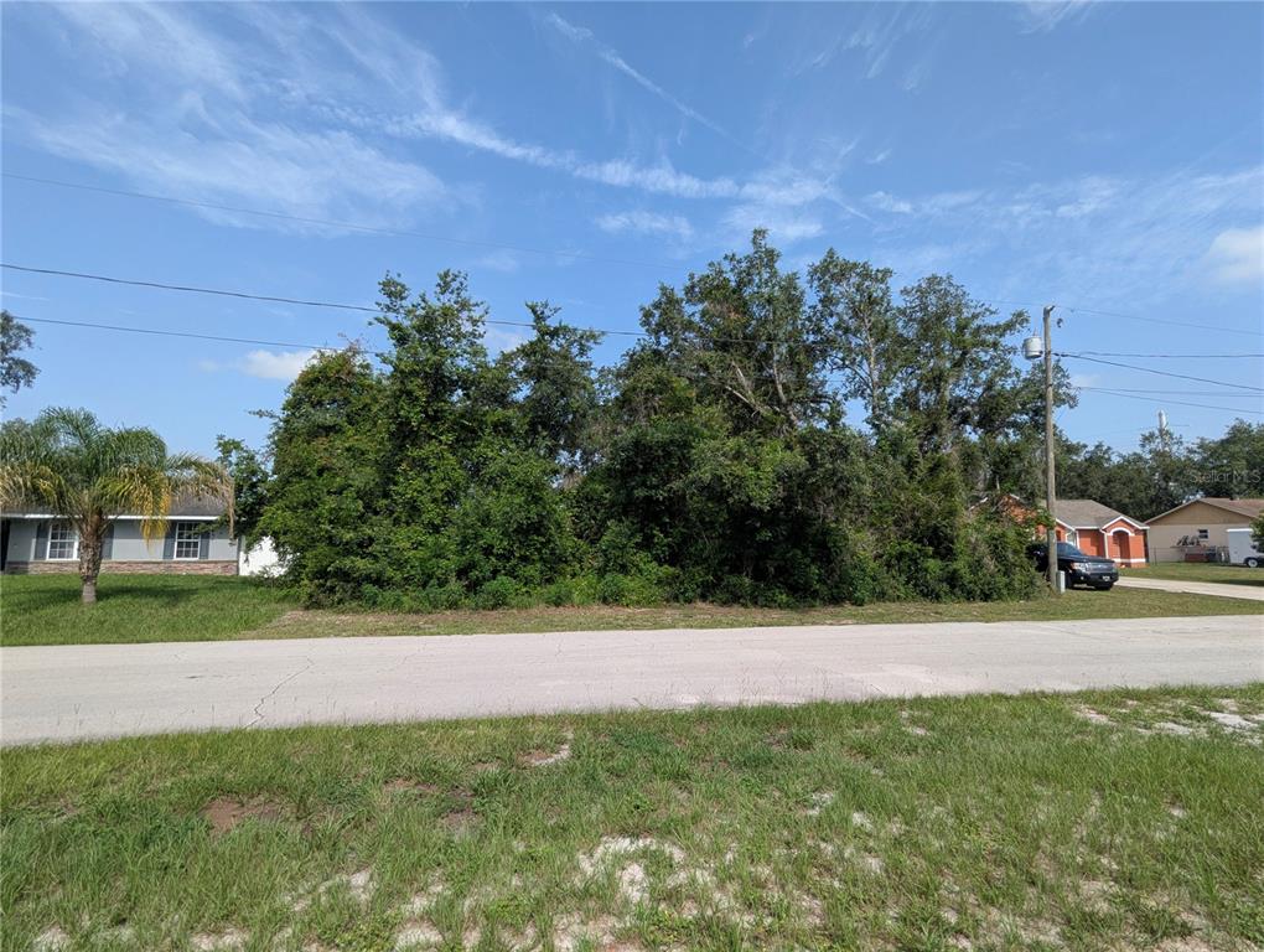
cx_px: 632
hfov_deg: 94.4
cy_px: 476
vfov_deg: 78.2
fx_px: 585
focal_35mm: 16
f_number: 2.2
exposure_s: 1/949
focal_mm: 2.35
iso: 45
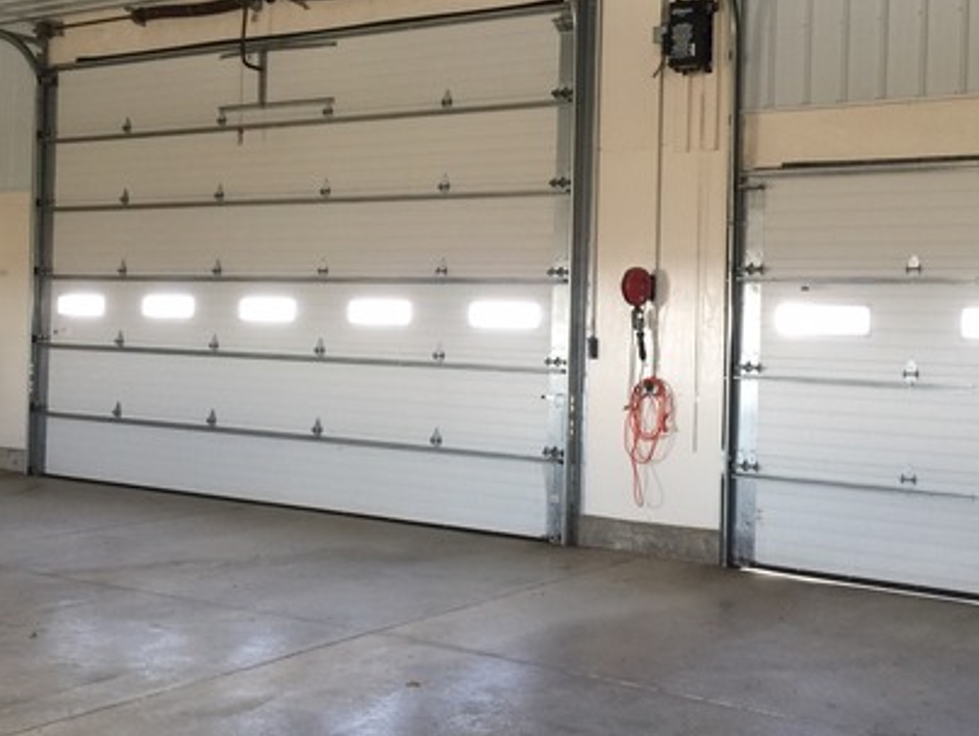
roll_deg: -1.4
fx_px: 1302
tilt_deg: +1.7
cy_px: 308
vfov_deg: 31.5
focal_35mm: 46
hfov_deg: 41.2
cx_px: 486
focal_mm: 4.15
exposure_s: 1/15
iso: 40
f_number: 2.2
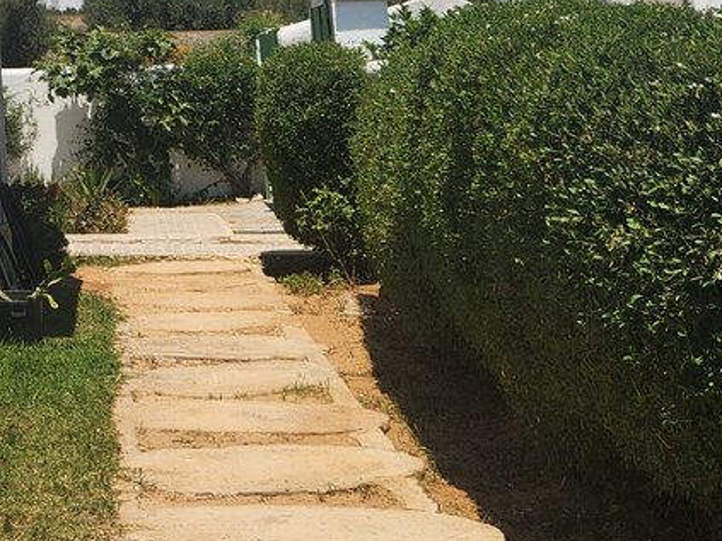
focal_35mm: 87
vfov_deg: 15.3
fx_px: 1814
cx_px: -273
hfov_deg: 20.2
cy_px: -340
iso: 20
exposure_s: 1/3185
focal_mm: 5.4
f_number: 1.8
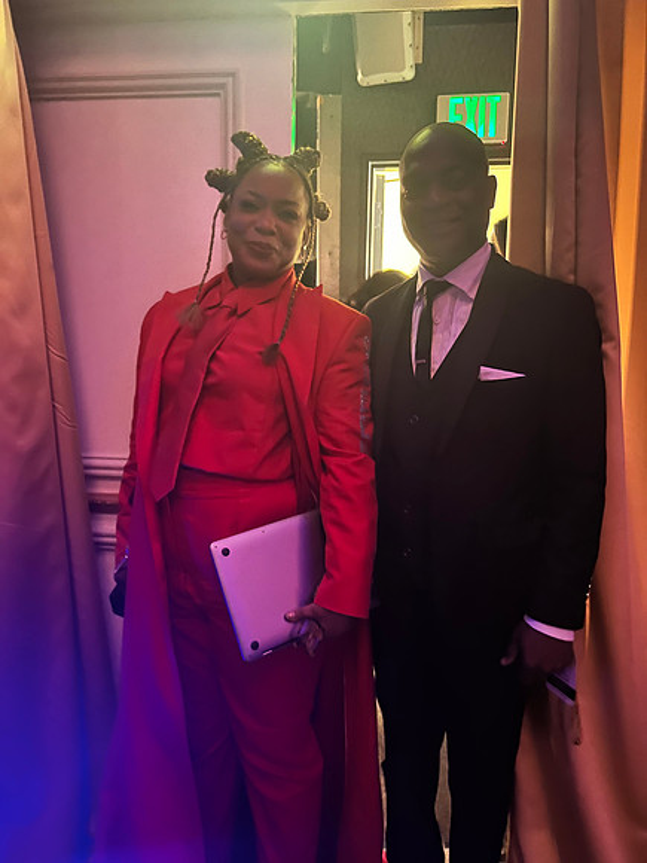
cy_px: 432
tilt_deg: -7.2
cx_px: 324
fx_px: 648
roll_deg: -1.1
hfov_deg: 53.1
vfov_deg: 67.3
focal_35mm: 26
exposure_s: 1/15
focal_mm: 5.7
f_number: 1.5
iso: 2500
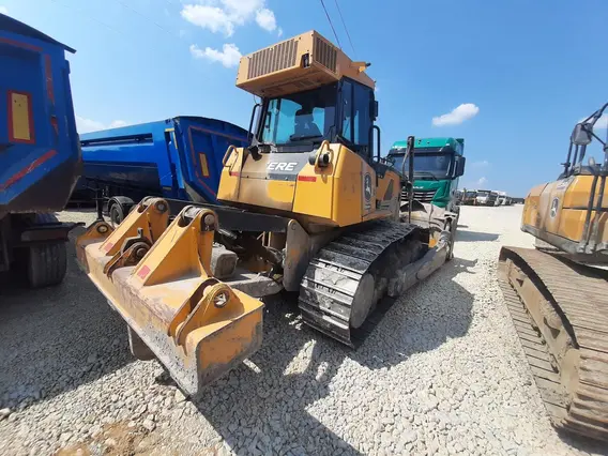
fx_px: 228
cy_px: 228
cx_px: 304
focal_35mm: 13
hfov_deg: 106.2
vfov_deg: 89.9
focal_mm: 1.42
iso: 40
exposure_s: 1/1282
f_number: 2.2
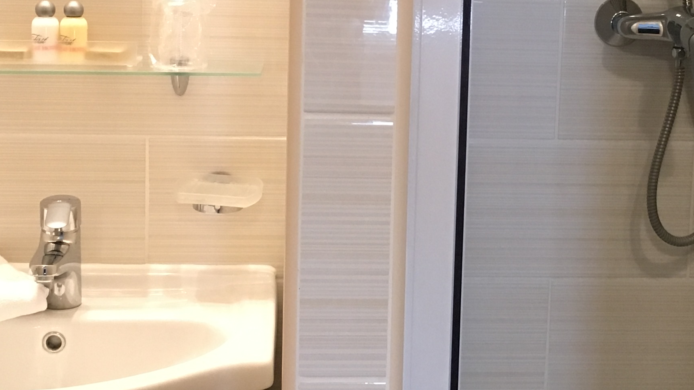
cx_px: 448
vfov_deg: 16.2
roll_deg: -2.2
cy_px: 62
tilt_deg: -9.6
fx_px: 1362
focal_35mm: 74
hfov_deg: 28.5
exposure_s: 1/33
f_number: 2.2
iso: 200
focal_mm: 4.15
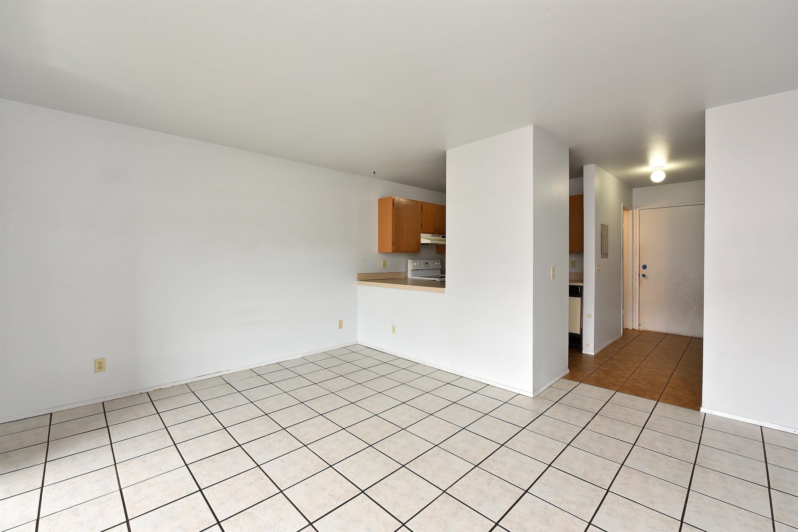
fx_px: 332
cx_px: 399
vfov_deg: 77.3
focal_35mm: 15
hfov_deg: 100.4
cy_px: 266
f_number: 16
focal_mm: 15
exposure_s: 1/60
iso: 2500
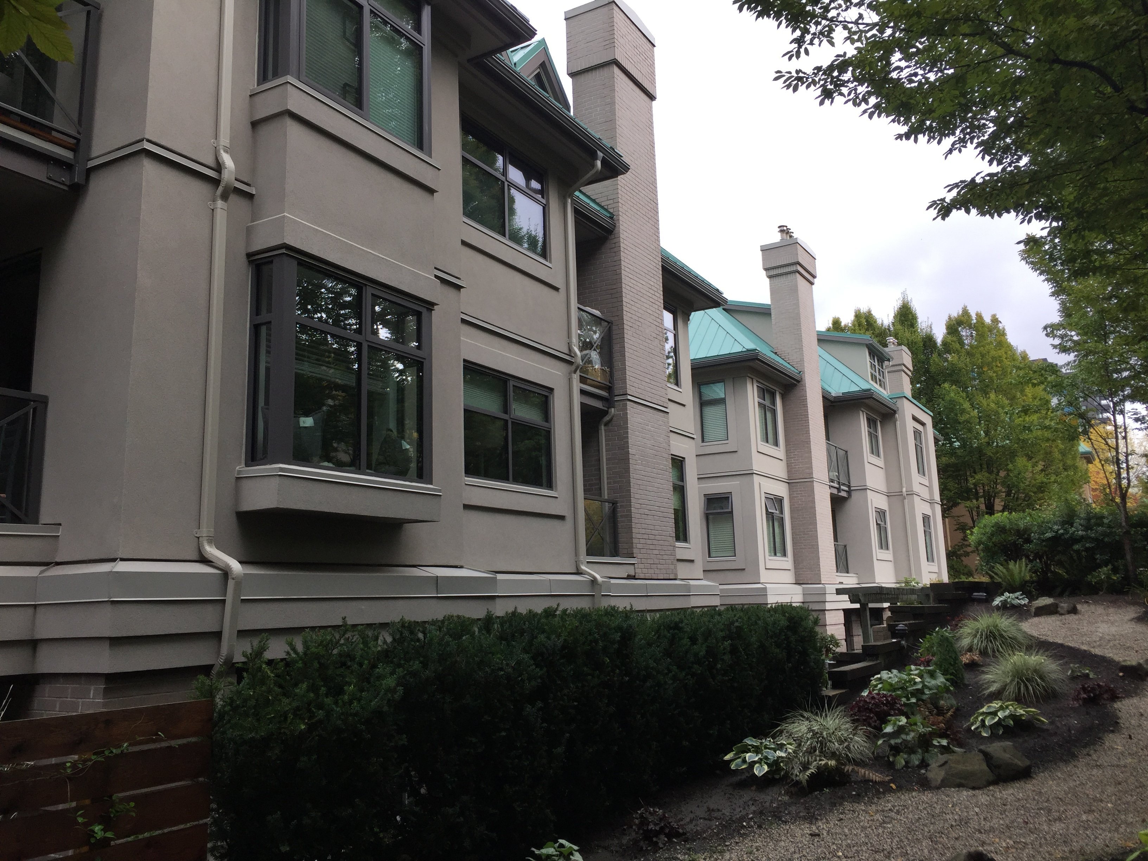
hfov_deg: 61.7
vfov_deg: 48.2
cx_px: 574
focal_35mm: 29
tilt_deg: +12.9
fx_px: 962
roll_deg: +0.5
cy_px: 430
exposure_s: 1/590
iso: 32
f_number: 2.2
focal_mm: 4.15
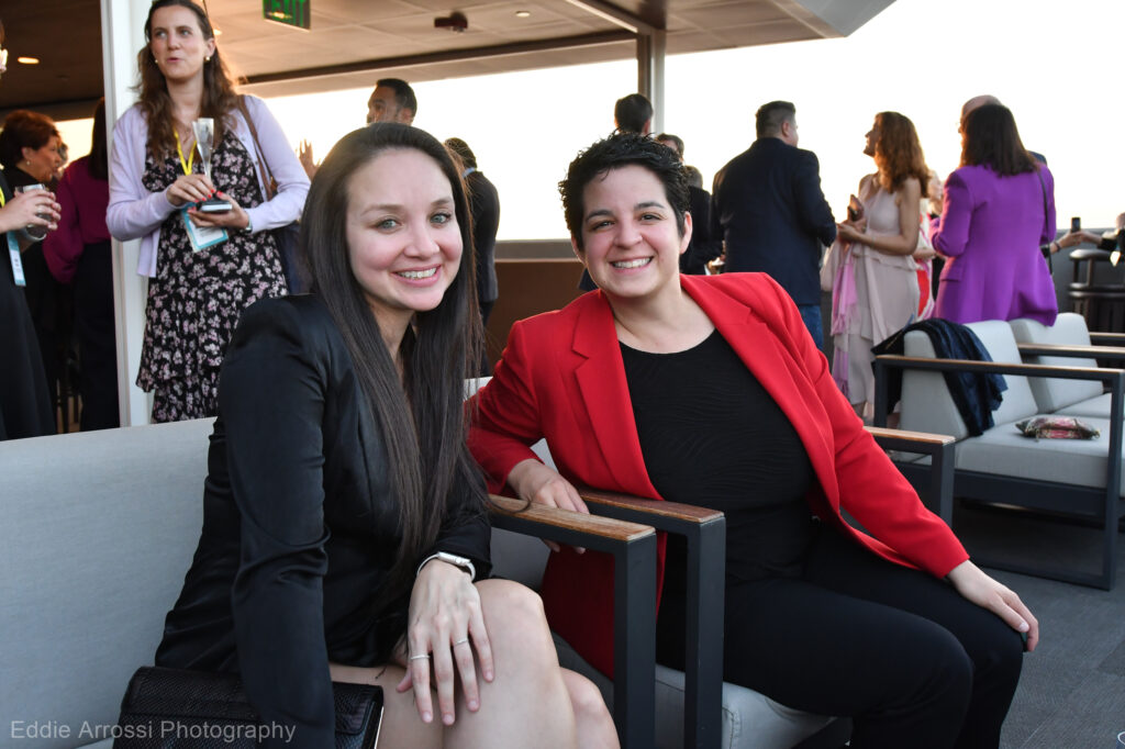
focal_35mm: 33
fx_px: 1031
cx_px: 562
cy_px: 374
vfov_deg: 39.9
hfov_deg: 57.2
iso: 1000
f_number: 5
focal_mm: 22
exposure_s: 1/250
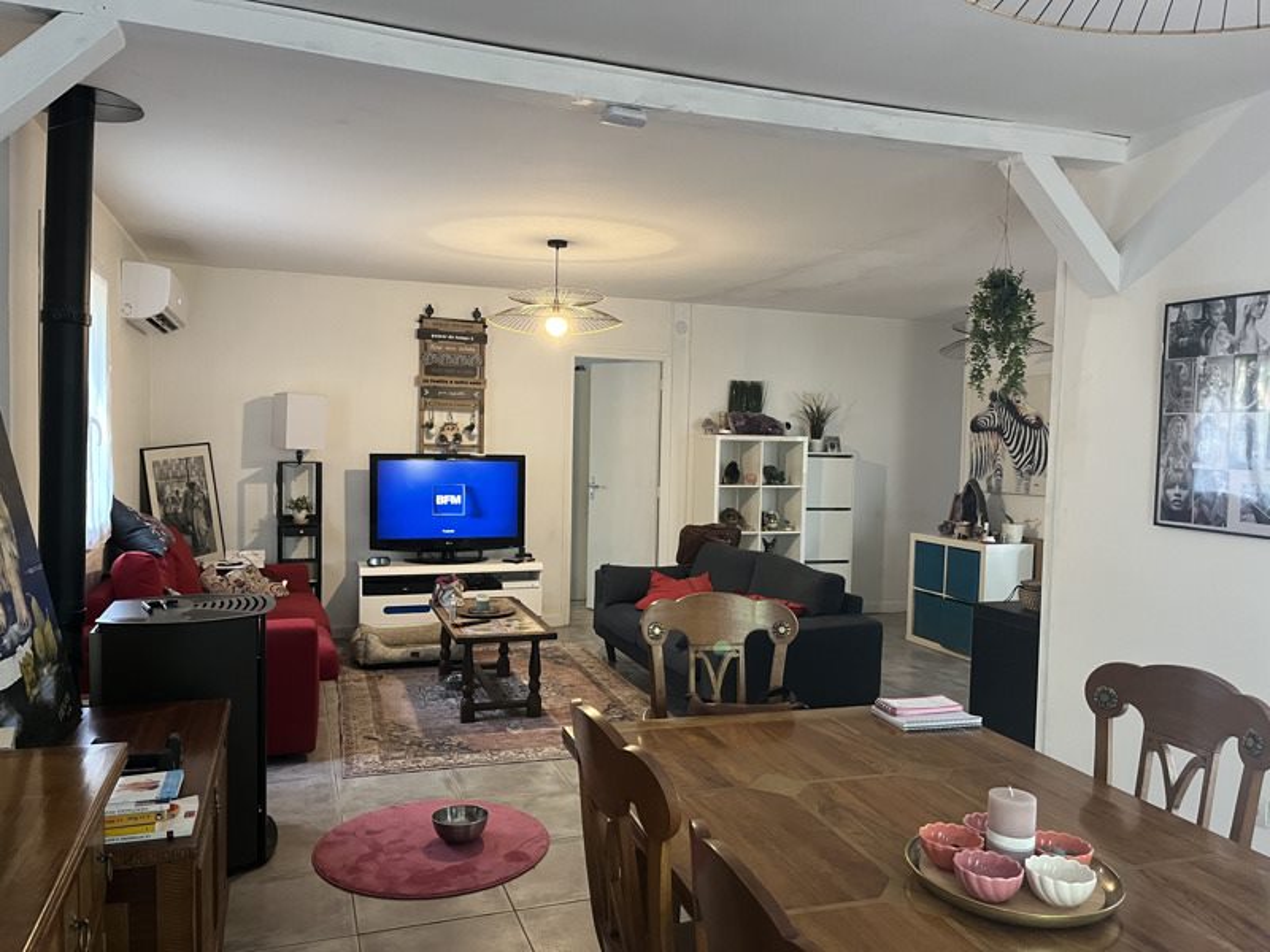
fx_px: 954
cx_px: 635
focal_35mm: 26
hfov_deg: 67.3
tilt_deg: -3.3
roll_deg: -1.5
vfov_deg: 53.1
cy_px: 476
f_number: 1.6
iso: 400
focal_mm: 5.1
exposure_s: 1/50
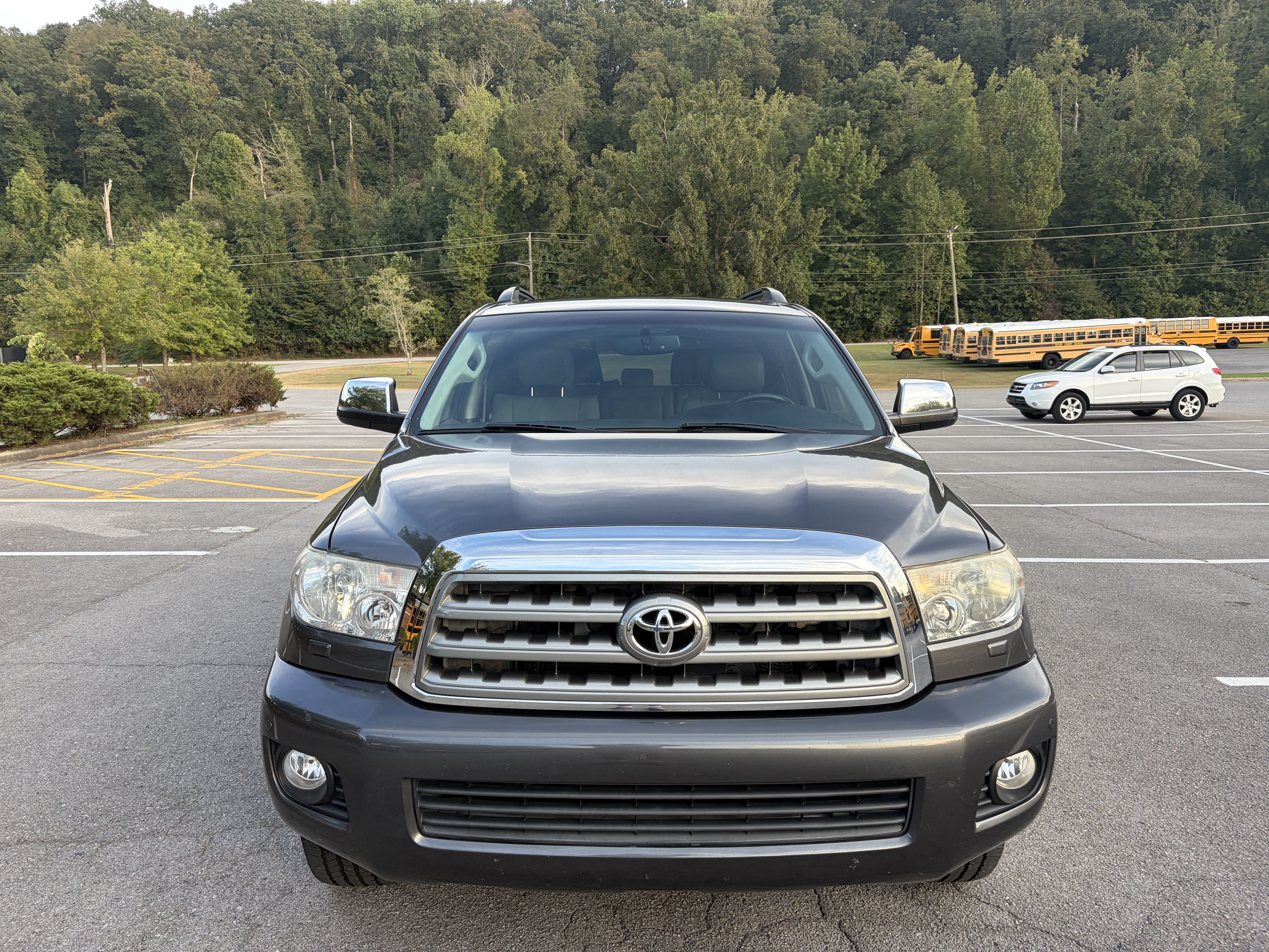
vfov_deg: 53.1
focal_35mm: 26
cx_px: 634
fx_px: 953
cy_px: 476
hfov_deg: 67.3
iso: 50
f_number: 1.6
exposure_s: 1/178
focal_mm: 5.96
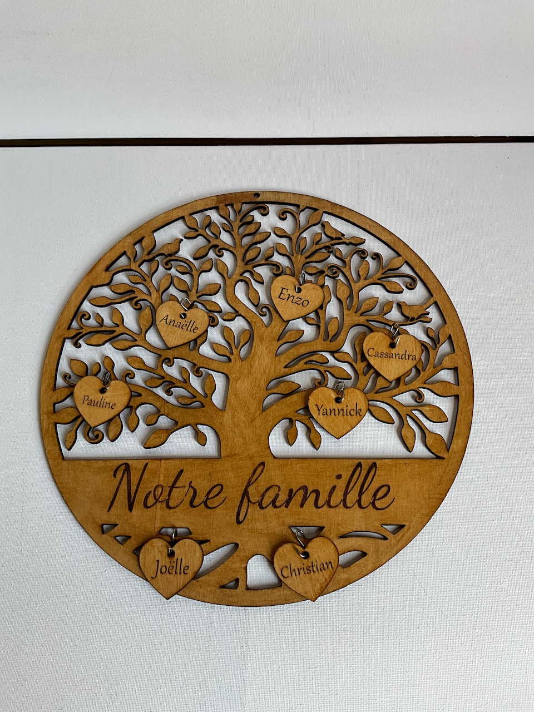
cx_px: 267
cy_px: 356
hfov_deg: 48.2
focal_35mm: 29
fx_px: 596
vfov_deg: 61.7
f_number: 1.8
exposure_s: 1/154
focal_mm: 3
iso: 20
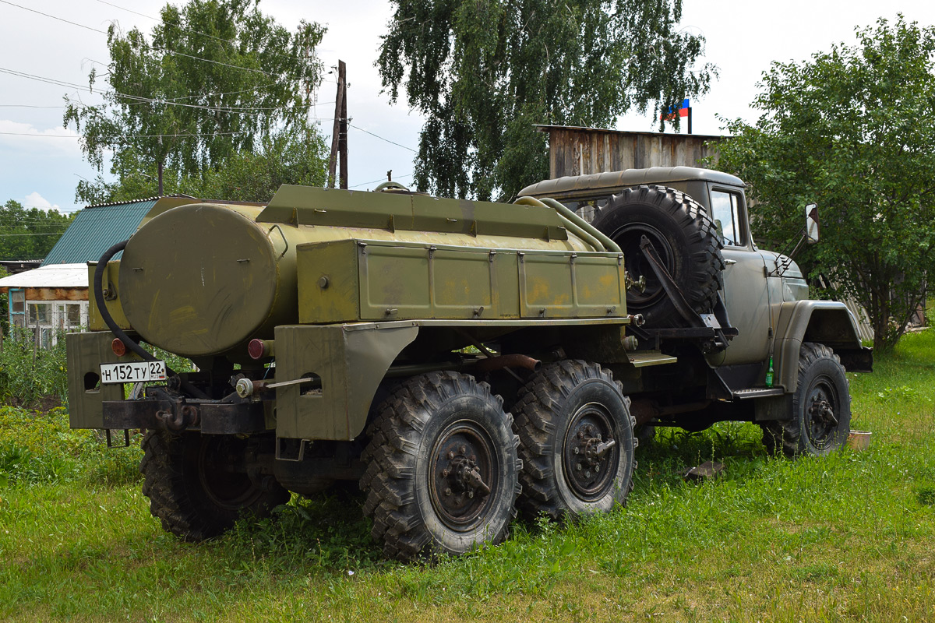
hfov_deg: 43.6
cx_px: 468
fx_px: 1169
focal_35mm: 45
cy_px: 312
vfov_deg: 29.9
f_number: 8
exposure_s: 1/250
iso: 200
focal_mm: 30
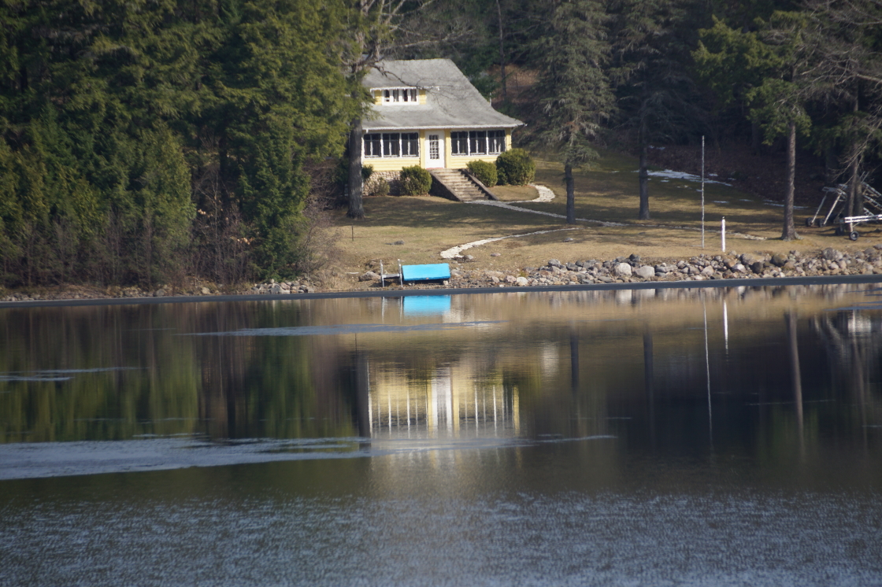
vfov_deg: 5.1
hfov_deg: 7.6
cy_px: 294
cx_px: 441
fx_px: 6613
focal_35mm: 270
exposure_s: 1/320
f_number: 6.3
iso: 100
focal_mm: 180
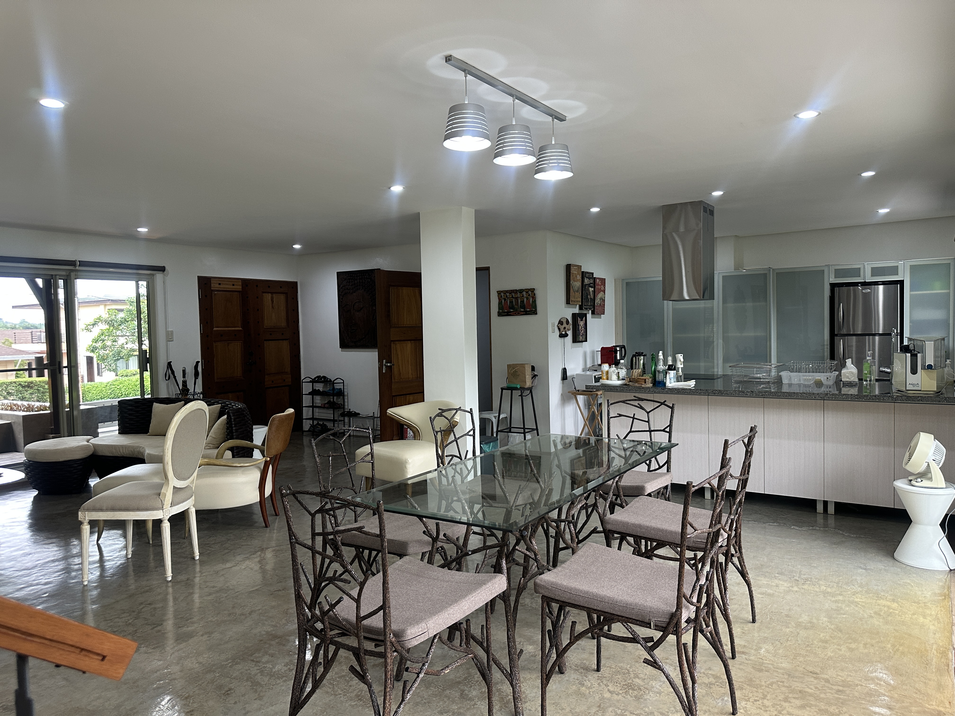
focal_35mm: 24
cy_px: 358
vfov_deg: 56.8
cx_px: 478
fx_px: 662
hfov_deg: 71.6
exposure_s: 1/60
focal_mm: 6.86
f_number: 1.78
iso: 200
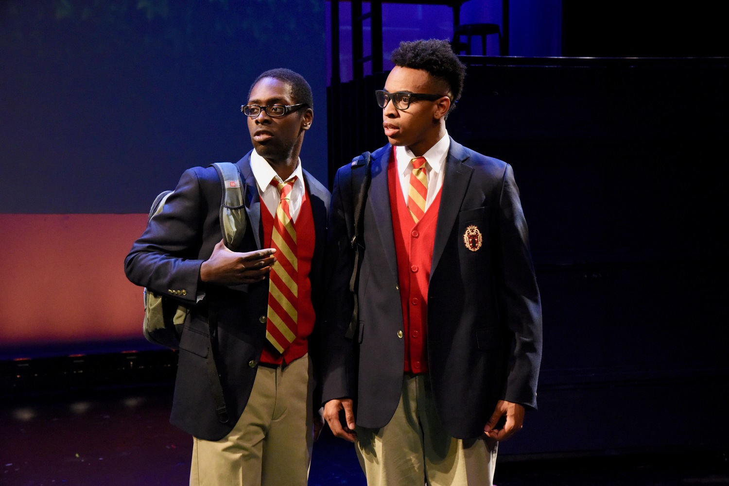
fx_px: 1317
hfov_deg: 31.0
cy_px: 243
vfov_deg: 20.9
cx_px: 364
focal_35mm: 65
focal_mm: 65
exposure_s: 1/160
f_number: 8
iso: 6400
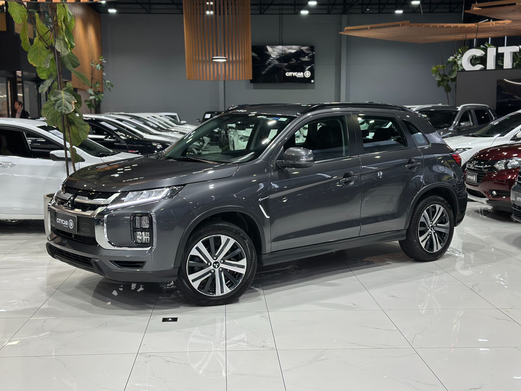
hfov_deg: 39.7
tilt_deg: -7.0
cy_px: 196
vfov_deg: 30.3
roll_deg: +0.1
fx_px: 722
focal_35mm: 48
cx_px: 260
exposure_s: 1/120
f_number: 1.78
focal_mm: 6.86
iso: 200
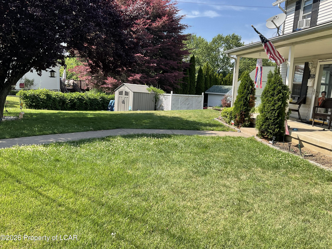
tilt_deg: -9.0
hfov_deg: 61.7
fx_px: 278
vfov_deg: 48.2
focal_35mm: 29
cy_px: 124
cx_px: 166
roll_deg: -2.0
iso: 16
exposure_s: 1/770
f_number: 1.8
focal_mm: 3
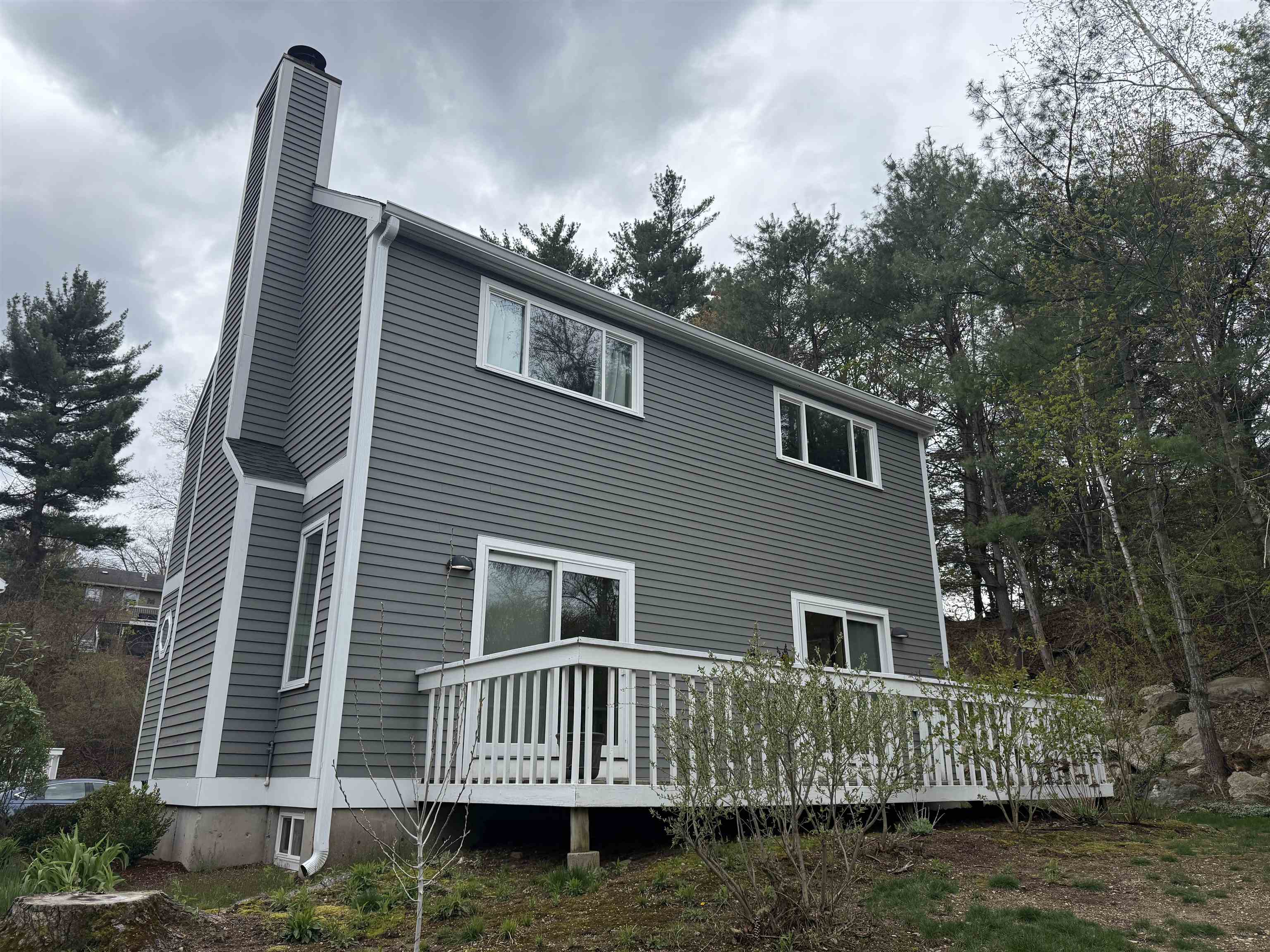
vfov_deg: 56.8
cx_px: 635
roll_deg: +0.7
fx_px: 881
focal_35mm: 24
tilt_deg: +18.5
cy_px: 476
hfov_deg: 71.6
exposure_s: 1/5714
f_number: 1.78
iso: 100
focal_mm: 6.76
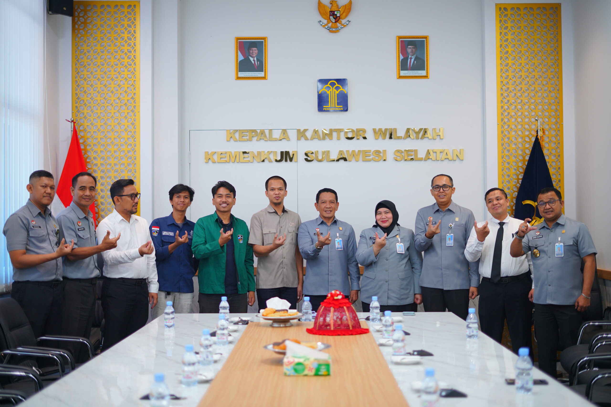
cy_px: 204
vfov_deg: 27.0
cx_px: 306
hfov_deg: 39.6
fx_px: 849
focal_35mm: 50
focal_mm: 50
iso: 500
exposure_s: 1/160
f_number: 1.8
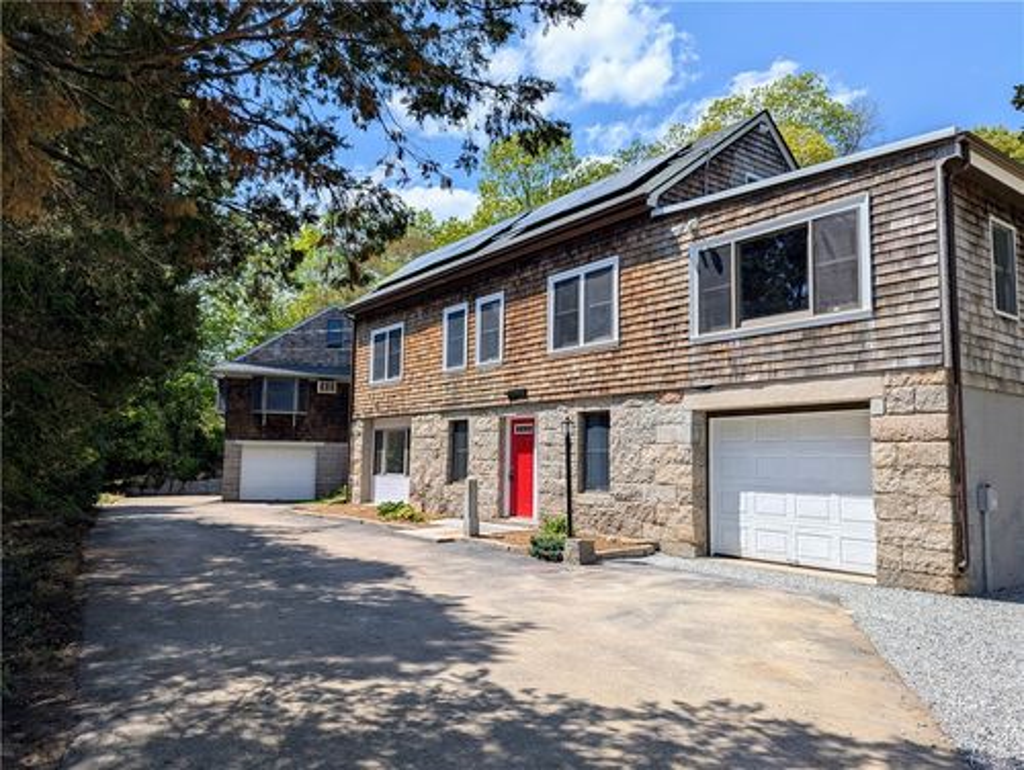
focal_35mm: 24
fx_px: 711
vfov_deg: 56.9
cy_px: 385
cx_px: 512
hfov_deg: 71.5
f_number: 1.85
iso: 44
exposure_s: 1/2410
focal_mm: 6.81
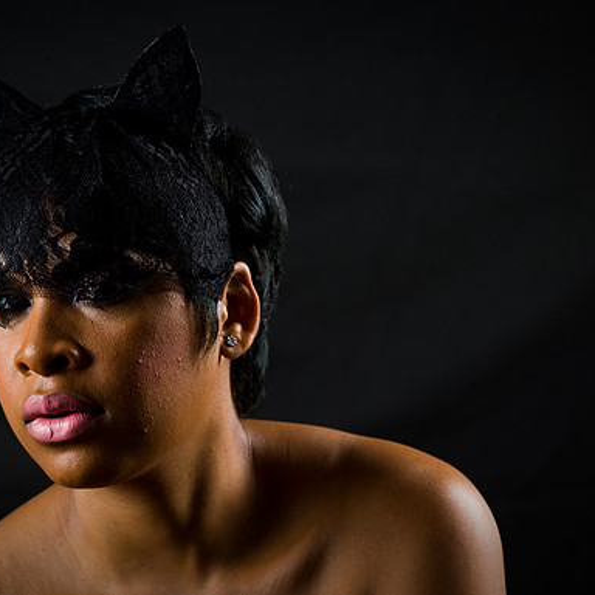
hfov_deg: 8.8
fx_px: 3870
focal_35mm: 199
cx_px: 231
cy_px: 298
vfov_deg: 8.8
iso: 200
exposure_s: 1/125
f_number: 5.6
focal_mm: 155
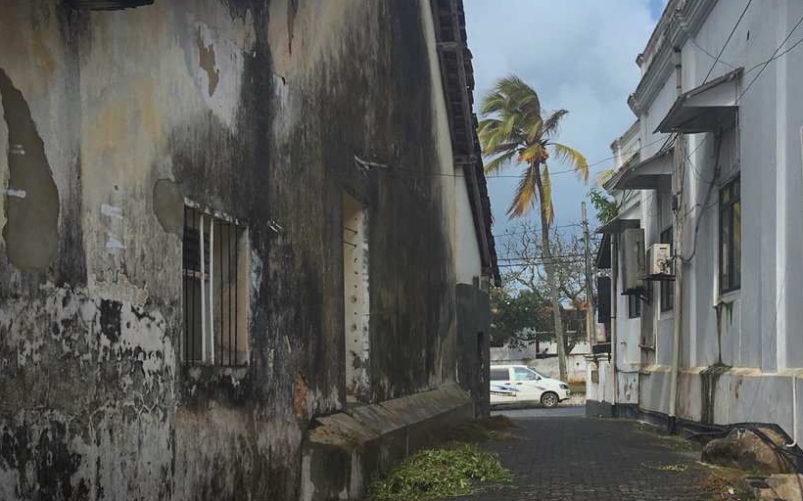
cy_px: 181
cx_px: 558
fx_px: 985
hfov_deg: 43.5
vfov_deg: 28.4
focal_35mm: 45
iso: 25
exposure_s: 1/2564
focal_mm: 4.15
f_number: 2.2
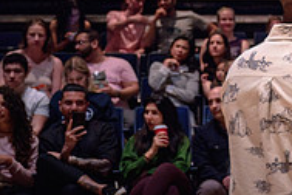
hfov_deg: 14.7
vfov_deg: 10.6
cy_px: 152
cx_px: 450
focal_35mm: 129
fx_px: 1046
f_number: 2.8
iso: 2500
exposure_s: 1/125
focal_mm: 39
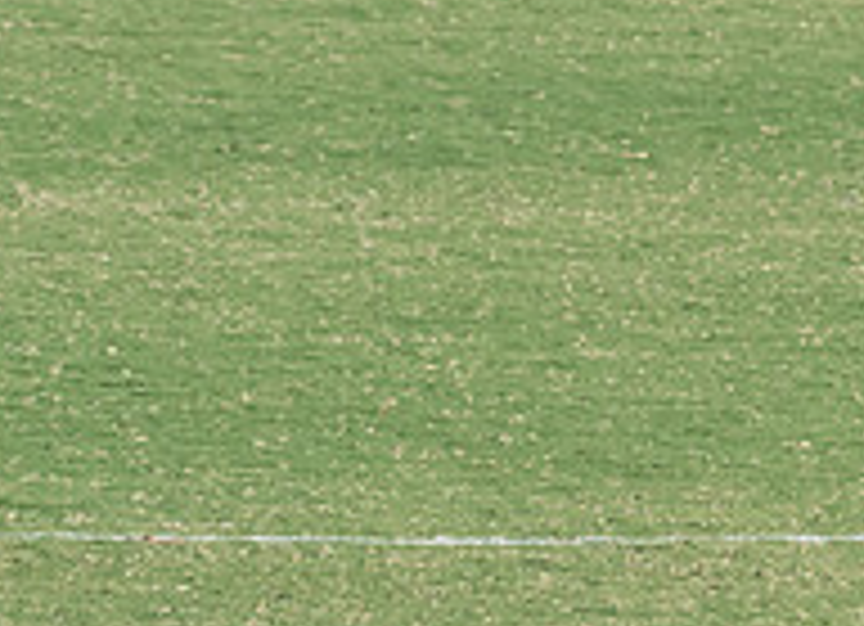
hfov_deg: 1.6
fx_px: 30173
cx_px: 1155
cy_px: 306
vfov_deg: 1.2
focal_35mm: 1224
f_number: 7.1
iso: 800
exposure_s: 1/1250
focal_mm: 210
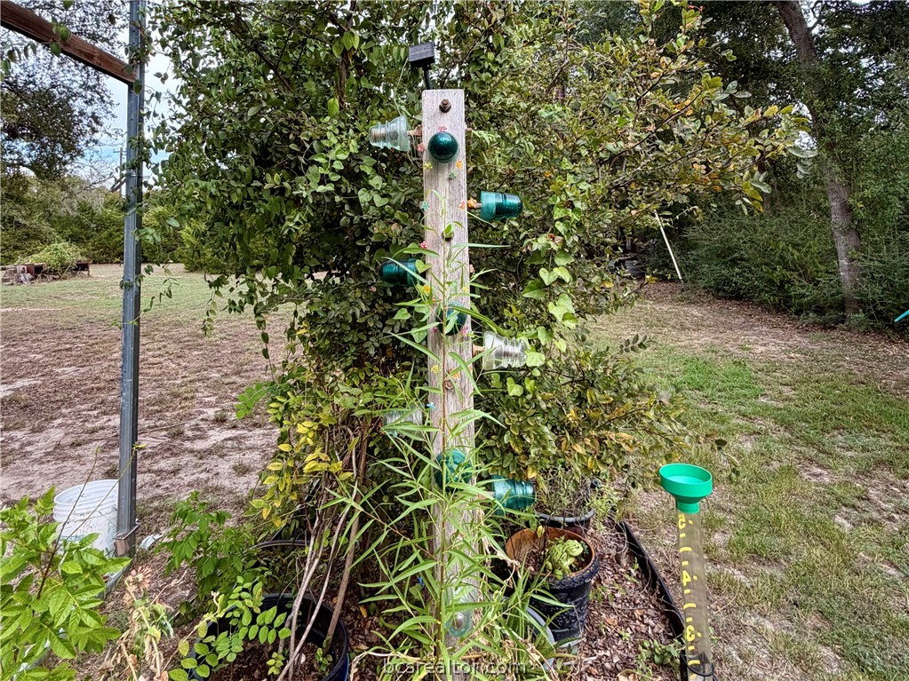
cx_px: 454
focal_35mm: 14
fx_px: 368
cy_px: 340
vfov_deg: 85.7
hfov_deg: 102.1
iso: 40
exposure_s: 1/160
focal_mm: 2.22
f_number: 2.2
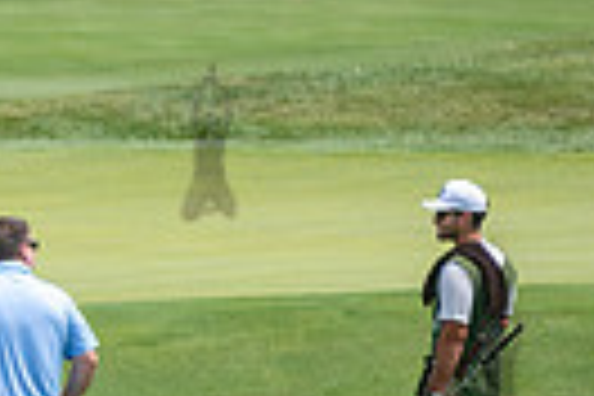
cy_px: 358
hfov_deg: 2.7
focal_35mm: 749
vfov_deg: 1.8
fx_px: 12358
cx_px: -374
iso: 200
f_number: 4
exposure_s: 1/1600
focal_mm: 170
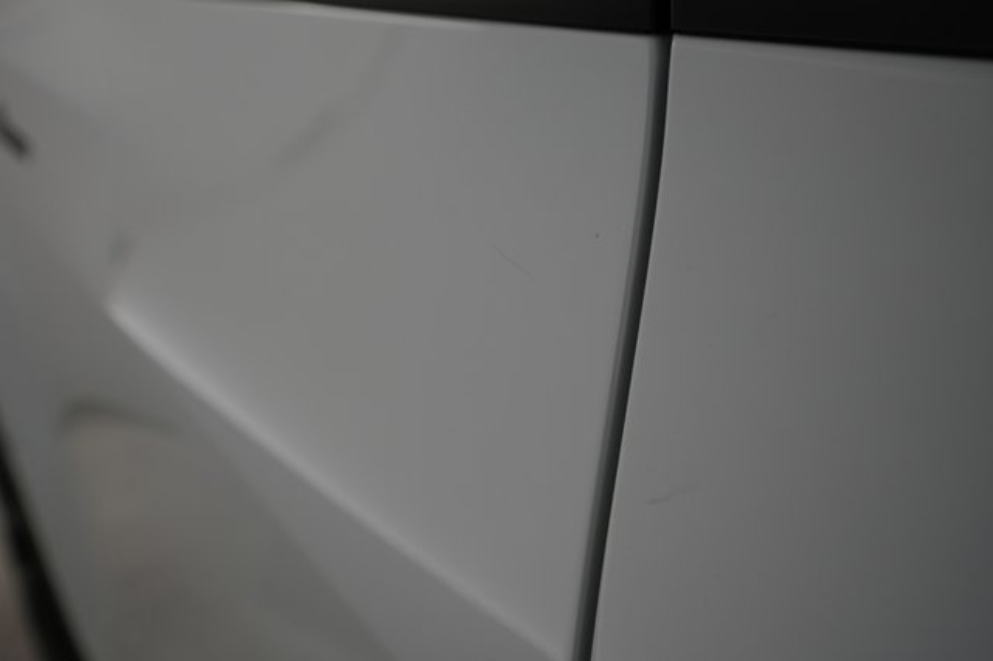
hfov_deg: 65.5
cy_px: 330
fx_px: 772
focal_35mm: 28
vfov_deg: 46.4
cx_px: 496
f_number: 4.5
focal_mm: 28
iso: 500
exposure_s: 1/125
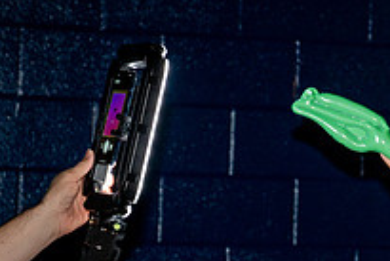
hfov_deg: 10.2
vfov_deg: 6.9
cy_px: 241
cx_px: 504
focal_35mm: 198
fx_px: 2146
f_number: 4
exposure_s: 1/80
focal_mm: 70
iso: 1250
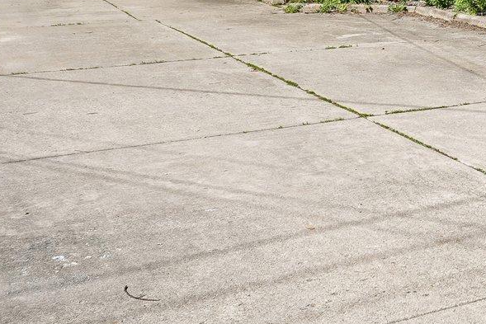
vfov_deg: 17.5
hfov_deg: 23.7
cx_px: 668
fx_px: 986
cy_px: -97
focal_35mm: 73
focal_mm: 21
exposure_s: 1/125
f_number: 8
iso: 100
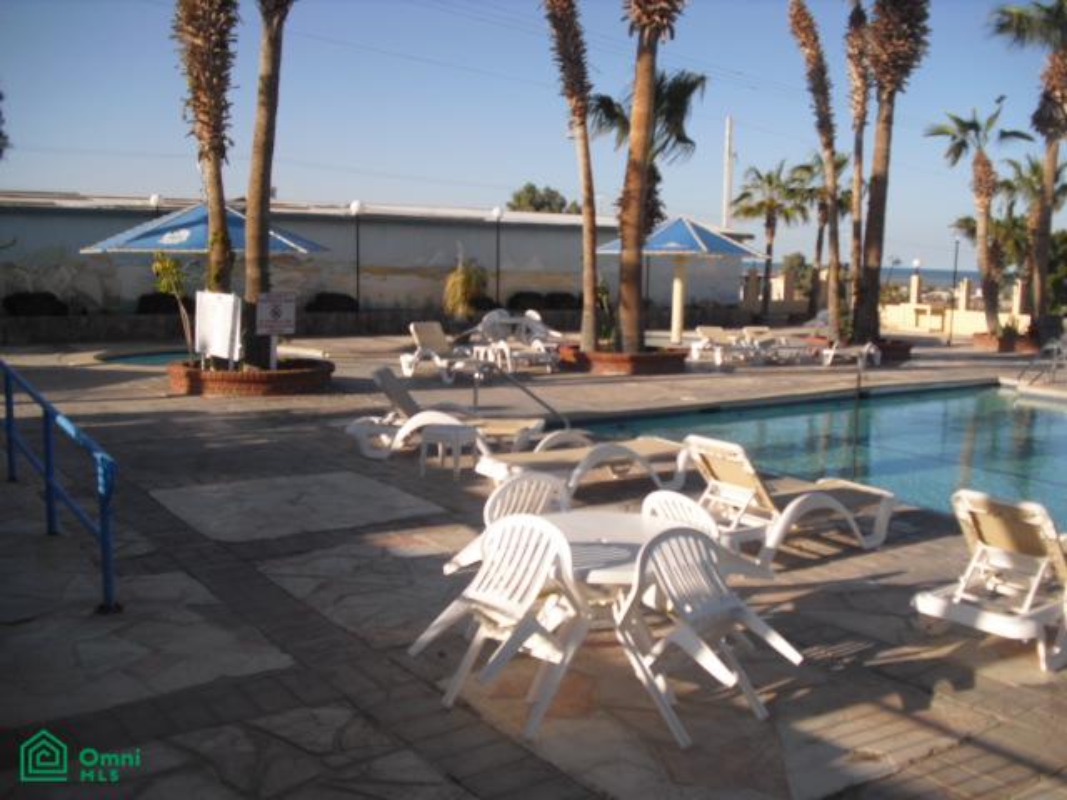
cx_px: 534
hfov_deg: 51.4
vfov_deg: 39.7
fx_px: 1110
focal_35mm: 36
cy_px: 400
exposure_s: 1/125
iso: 64
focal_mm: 6.3
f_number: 7.8
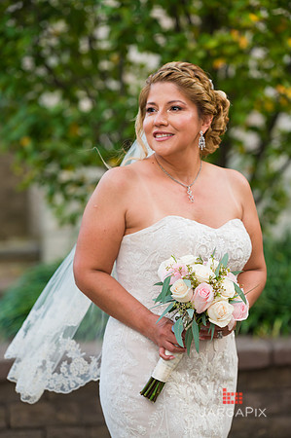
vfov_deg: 13.7
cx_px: 146
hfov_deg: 9.1
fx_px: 1823
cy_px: 219
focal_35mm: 150
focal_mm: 150
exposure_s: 1/320
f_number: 3.2
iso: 200
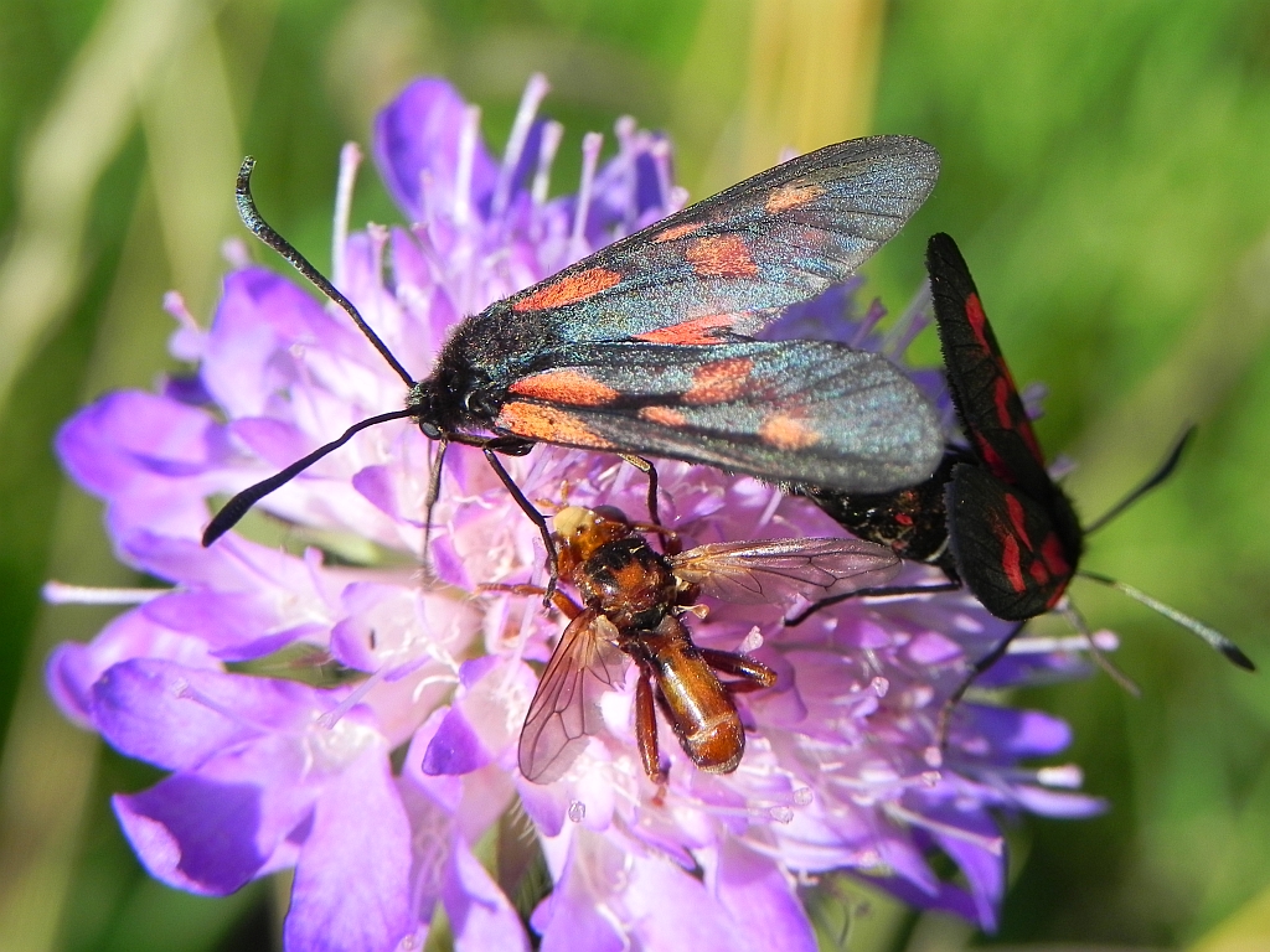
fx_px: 3852
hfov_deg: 18.7
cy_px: 476
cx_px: 635
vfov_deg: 14.1
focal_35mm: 105
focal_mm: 18.8
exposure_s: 1/520
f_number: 5
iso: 160
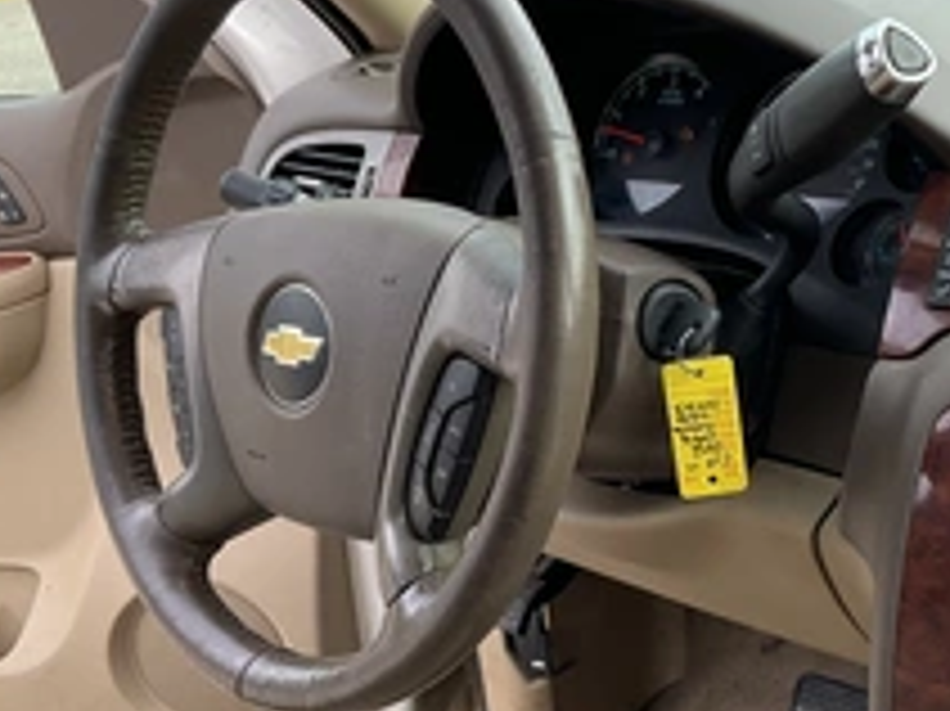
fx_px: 1509
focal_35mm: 55
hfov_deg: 34.2
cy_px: 405
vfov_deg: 26.5
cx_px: 725
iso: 40
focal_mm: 3
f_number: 1.8
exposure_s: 1/122
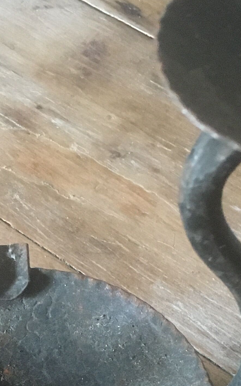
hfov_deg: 14.8
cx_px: 107
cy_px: 433
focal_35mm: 88
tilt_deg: -59.6
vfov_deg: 22.2
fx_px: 925
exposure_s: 1/17
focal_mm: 4.15
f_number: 2.2
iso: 320
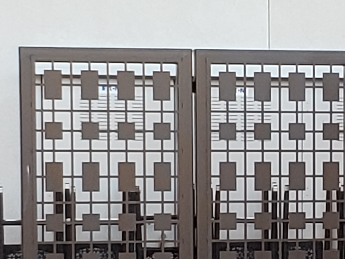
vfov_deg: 20.9
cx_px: 395
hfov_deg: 26.3
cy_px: 282
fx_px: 668
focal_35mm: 67
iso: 80
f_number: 2.4
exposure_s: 1/60
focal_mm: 4.3
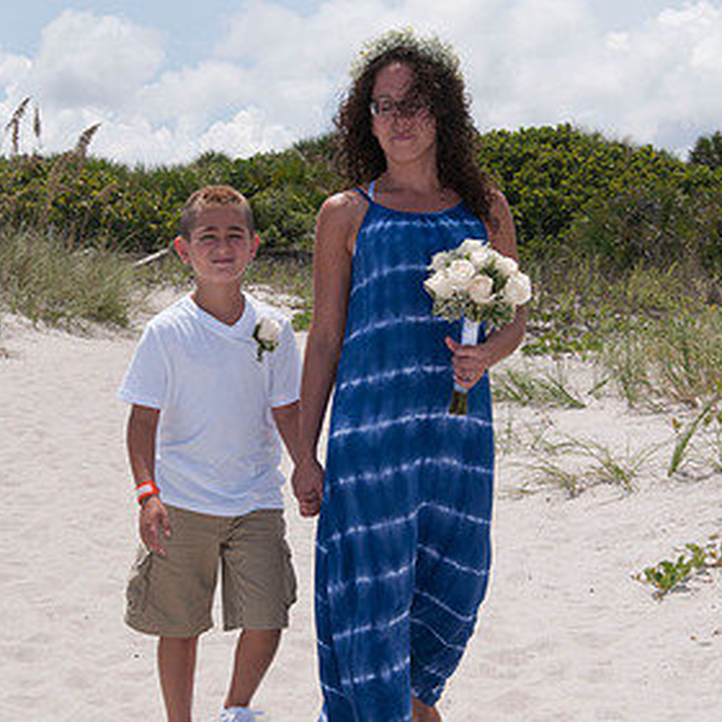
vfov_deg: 18.9
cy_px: 374
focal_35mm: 92
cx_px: 365
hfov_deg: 18.9
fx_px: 2171
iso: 100
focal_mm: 45
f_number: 11
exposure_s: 1/250
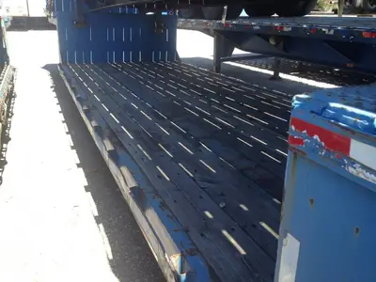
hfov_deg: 52.6
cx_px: 188
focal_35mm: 35
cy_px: 141
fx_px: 380
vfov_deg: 40.7
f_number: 2.4
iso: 50
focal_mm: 4.28
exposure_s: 1/356
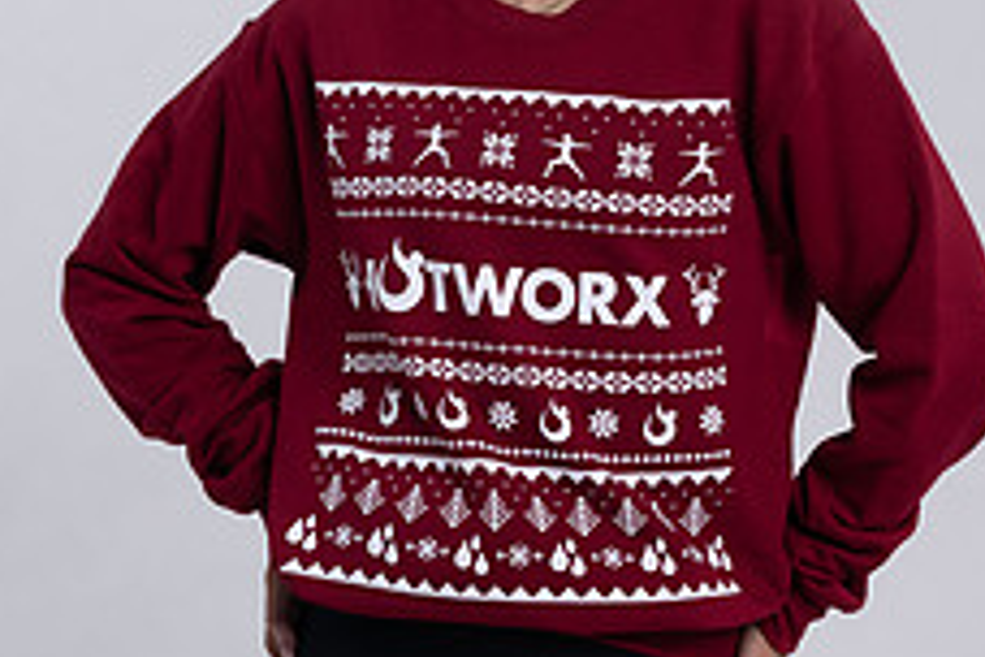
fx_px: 4596
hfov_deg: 12.2
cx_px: 583
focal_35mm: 168
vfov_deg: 8.2
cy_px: 207
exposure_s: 1/125
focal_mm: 85
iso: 125
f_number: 4
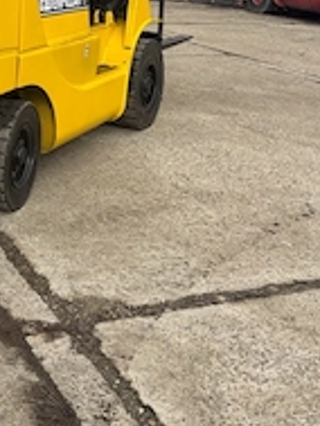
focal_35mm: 55
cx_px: 25
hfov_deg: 25.7
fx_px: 677
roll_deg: -1.3
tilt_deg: -5.0
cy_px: 9
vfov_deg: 32.4
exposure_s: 1/2747
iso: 50
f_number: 1.6
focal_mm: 5.96
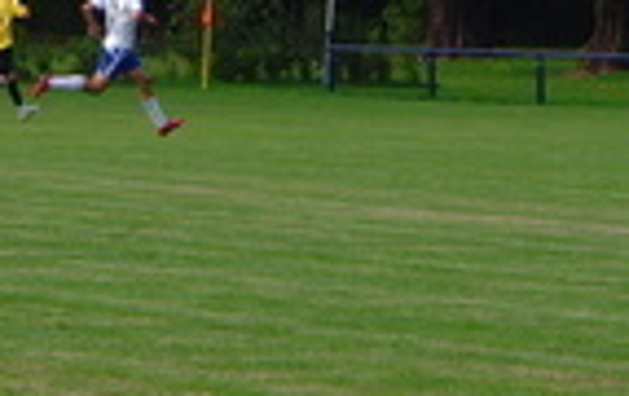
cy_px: -90
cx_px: 26
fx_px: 5084
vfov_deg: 4.4
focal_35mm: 296
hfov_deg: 7.1
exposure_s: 1/180
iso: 80
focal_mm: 13.7
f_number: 4.2
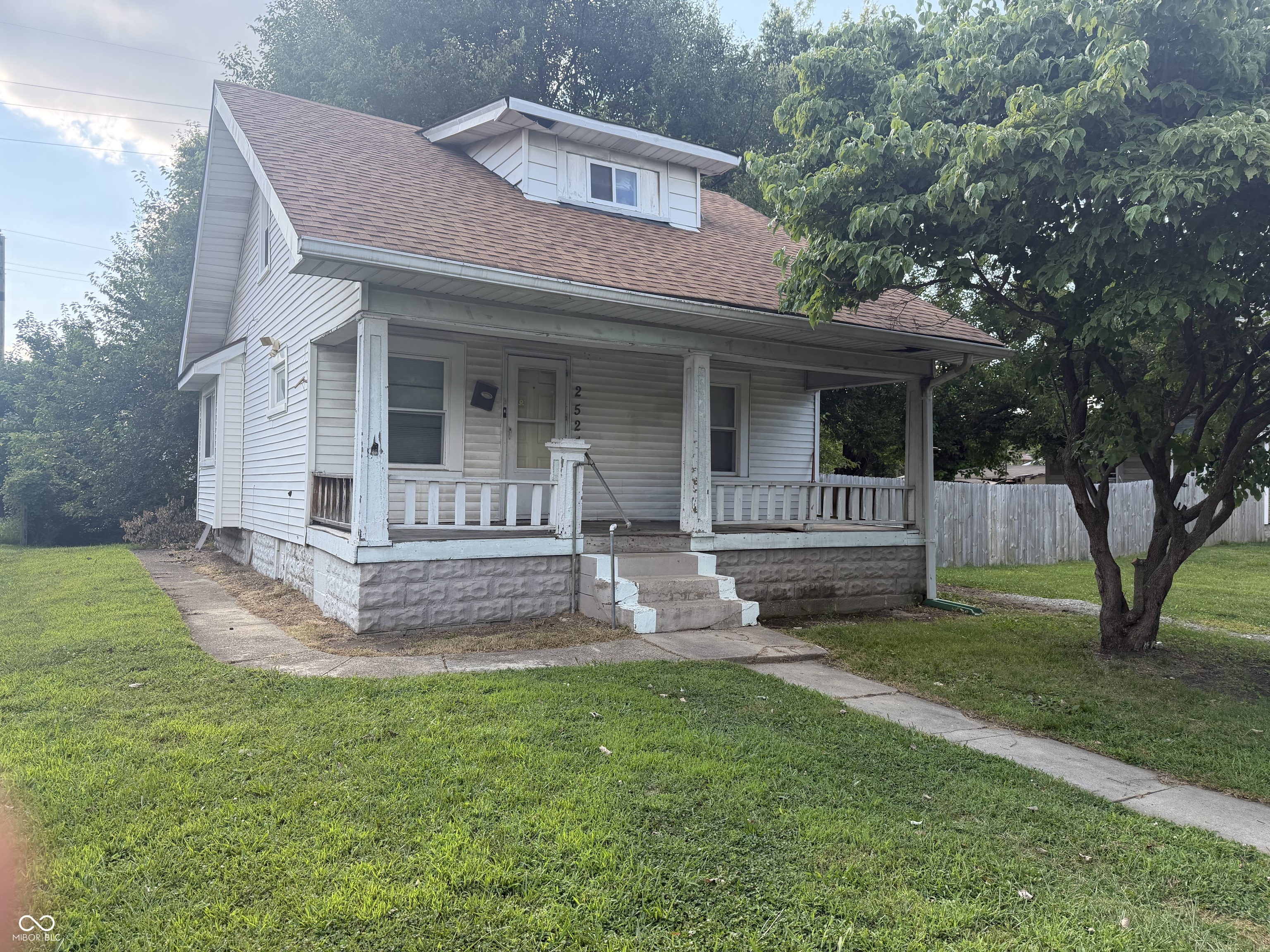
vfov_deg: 56.8
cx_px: 635
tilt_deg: +0.1
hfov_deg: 71.6
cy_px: 476
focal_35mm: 24
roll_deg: -0.6
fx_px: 881
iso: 100
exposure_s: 1/1174
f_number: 1.78
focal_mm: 6.76
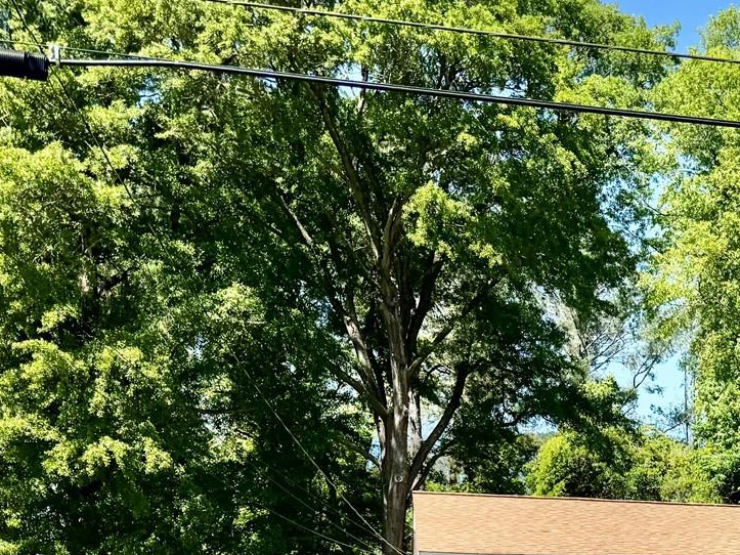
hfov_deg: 25.5
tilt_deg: -2.6
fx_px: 1453
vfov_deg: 19.9
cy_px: 721
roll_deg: -0.3
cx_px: 895
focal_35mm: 68
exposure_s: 1/2959
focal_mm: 6.76
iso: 80
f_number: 1.78
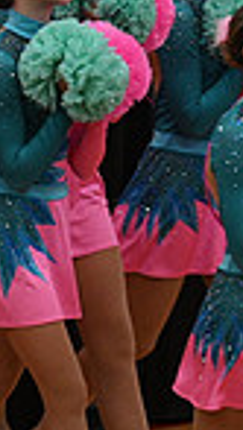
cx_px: -588
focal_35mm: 828
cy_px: 86
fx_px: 9458
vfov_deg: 2.6
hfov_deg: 1.5
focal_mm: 200
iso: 4000
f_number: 4
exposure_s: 1/400
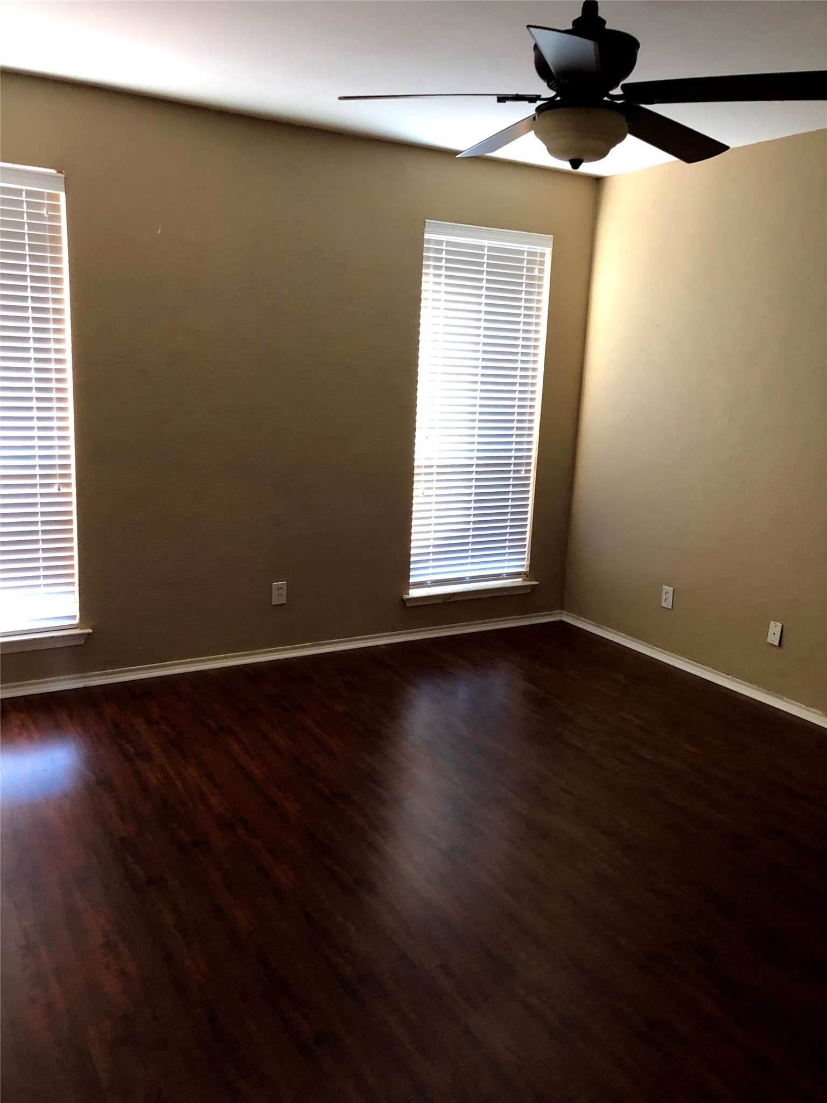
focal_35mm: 28
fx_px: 892
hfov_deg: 49.7
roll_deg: -2.2
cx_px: 414
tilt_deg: -10.9
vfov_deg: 63.4
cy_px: 552
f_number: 1.8
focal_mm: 4
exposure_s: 1/13
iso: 100
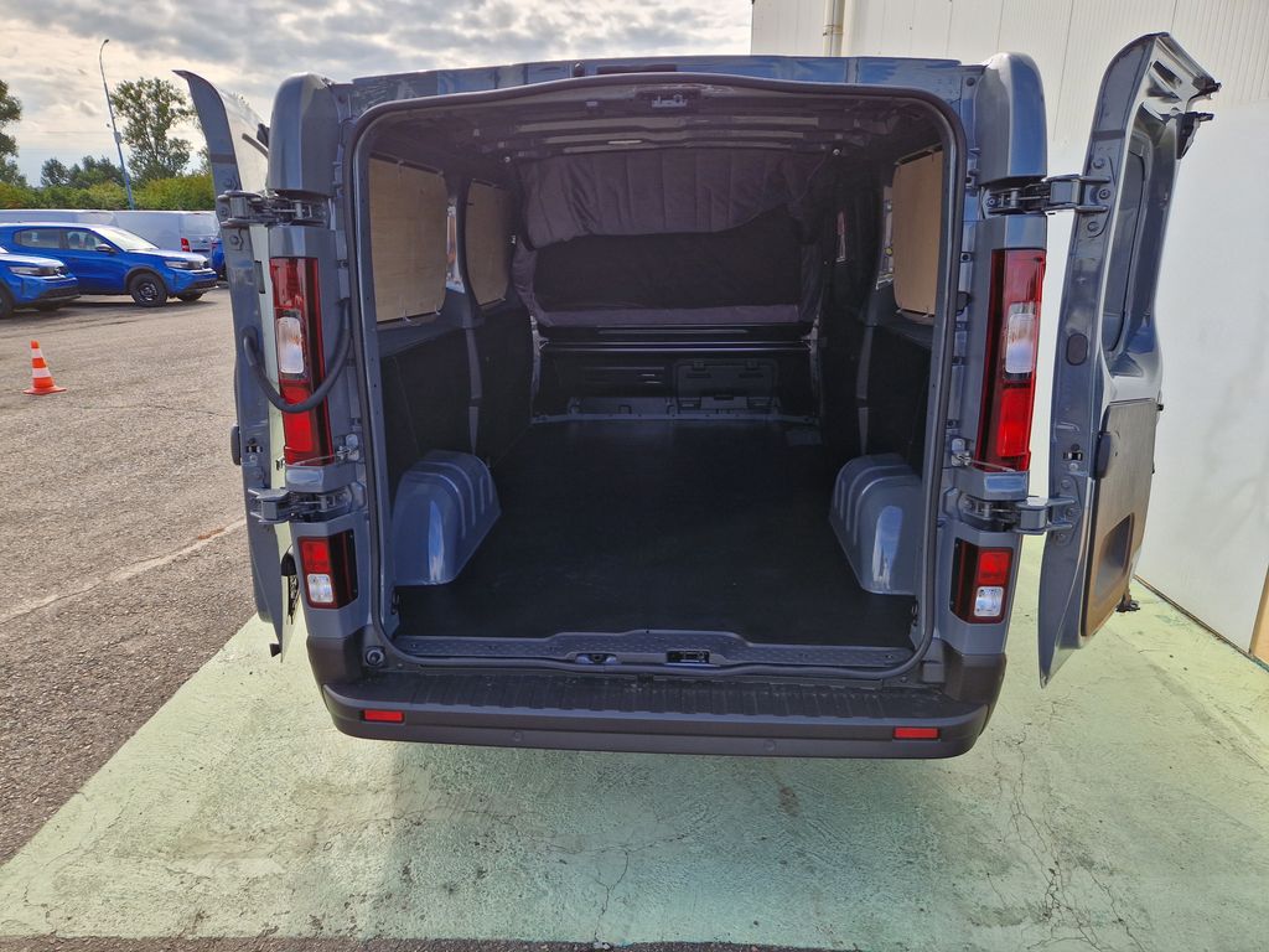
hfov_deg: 73.9
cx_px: 634
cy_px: 476
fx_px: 843
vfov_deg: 58.9
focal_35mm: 23
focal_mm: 5.4
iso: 50
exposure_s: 1/698
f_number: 1.8
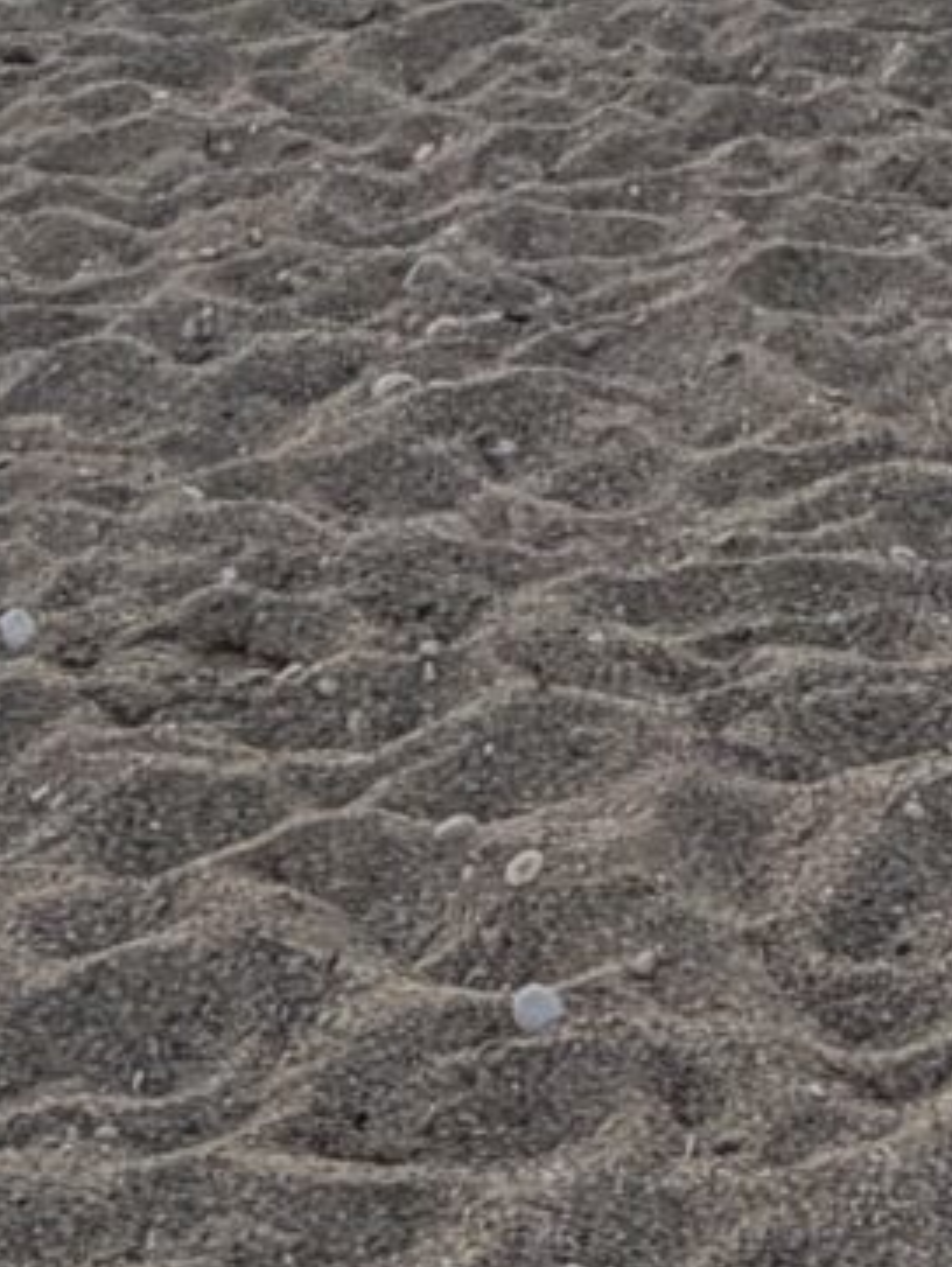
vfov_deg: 14.8
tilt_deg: +6.4
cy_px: -1516
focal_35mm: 99
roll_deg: +0.2
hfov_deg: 14.6
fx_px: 3626
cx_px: 1018
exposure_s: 1/672
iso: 40
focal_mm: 2.22
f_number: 2.2
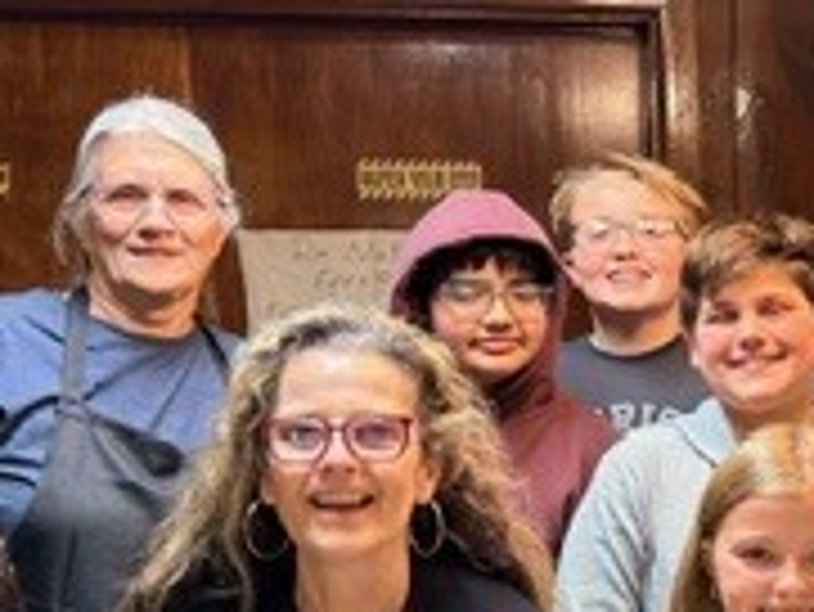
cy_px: 500
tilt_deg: -4.7
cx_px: 908
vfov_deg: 17.2
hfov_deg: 21.7
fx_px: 2000
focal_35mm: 85
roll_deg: -0.1
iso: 200
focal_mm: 6.76
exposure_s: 1/60
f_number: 1.78
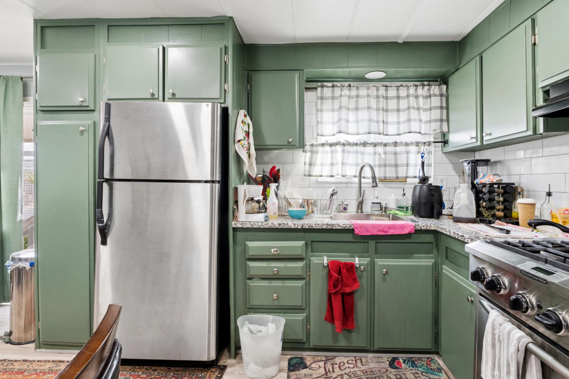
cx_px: 284
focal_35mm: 16
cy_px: 190
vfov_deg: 72.1
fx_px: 261
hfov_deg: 95.0
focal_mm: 11
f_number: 5.6
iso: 125
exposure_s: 1/5
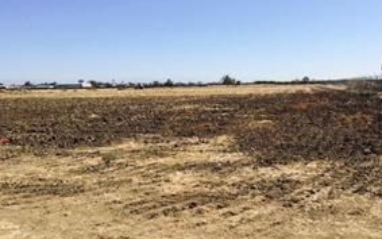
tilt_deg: -3.6
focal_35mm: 37
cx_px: 219
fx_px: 385
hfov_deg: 52.5
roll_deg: +0.2
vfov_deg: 34.4
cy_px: 113
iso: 32
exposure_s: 1/2475
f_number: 2.2
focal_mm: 4.15
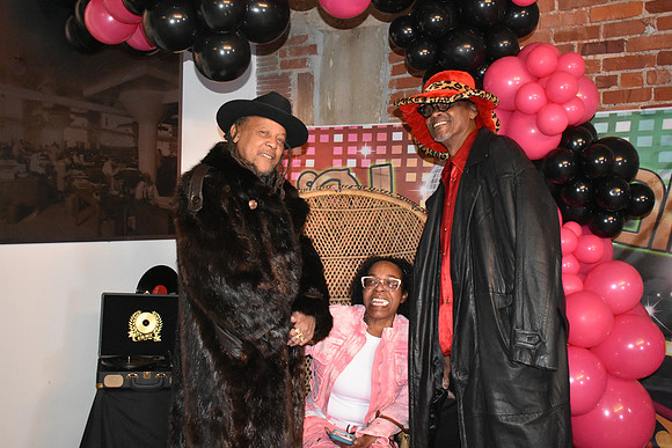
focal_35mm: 39
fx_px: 728
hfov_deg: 49.5
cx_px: 336
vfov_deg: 34.2
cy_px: 224
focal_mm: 26
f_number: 4
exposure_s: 1/60
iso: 6400
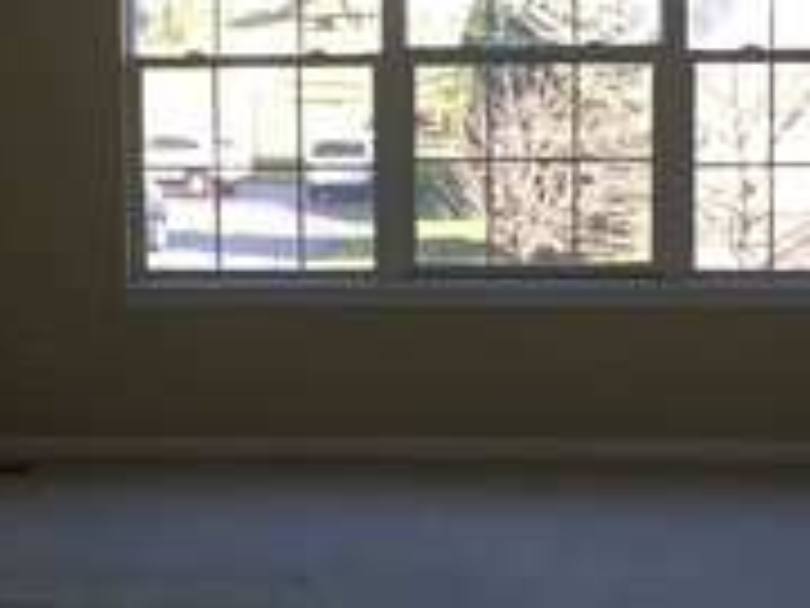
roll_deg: +0.8
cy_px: 252
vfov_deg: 14.4
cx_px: 270
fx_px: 2410
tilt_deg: -5.0
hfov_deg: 19.0
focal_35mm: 103
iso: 25
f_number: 2.2
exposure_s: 1/60
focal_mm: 4.15
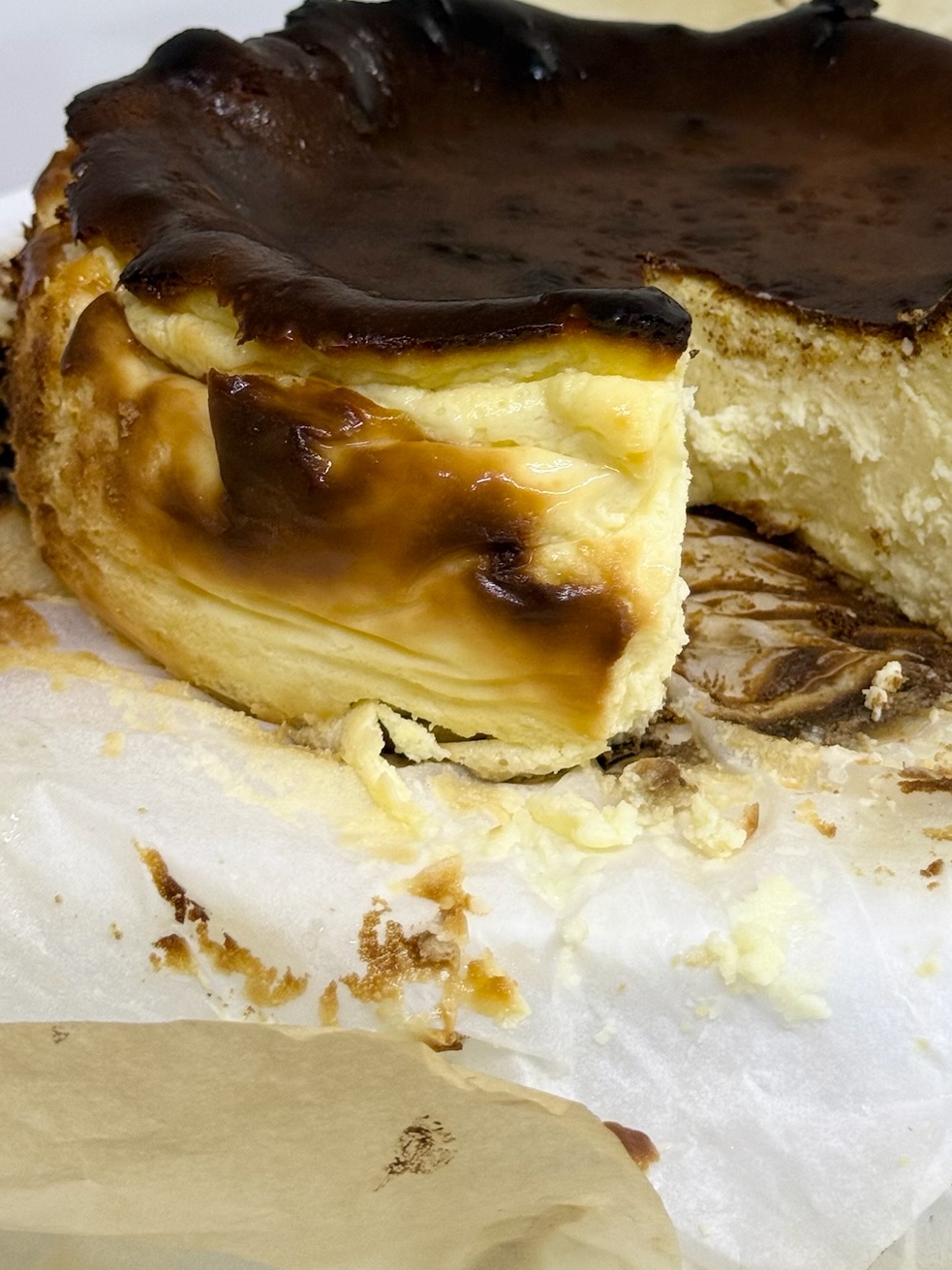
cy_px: 343
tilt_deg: -21.9
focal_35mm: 75
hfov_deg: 19.5
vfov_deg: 25.7
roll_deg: -2.4
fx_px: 2751
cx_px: 671
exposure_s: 1/50
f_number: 1.78
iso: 100
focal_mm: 6.76
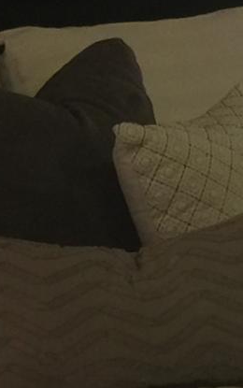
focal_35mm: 222
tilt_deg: -6.4
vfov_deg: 9.4
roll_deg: +0.1
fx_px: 2348
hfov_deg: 5.9
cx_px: 75
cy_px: 41
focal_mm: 4.15
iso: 50
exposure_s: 1/15
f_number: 2.2
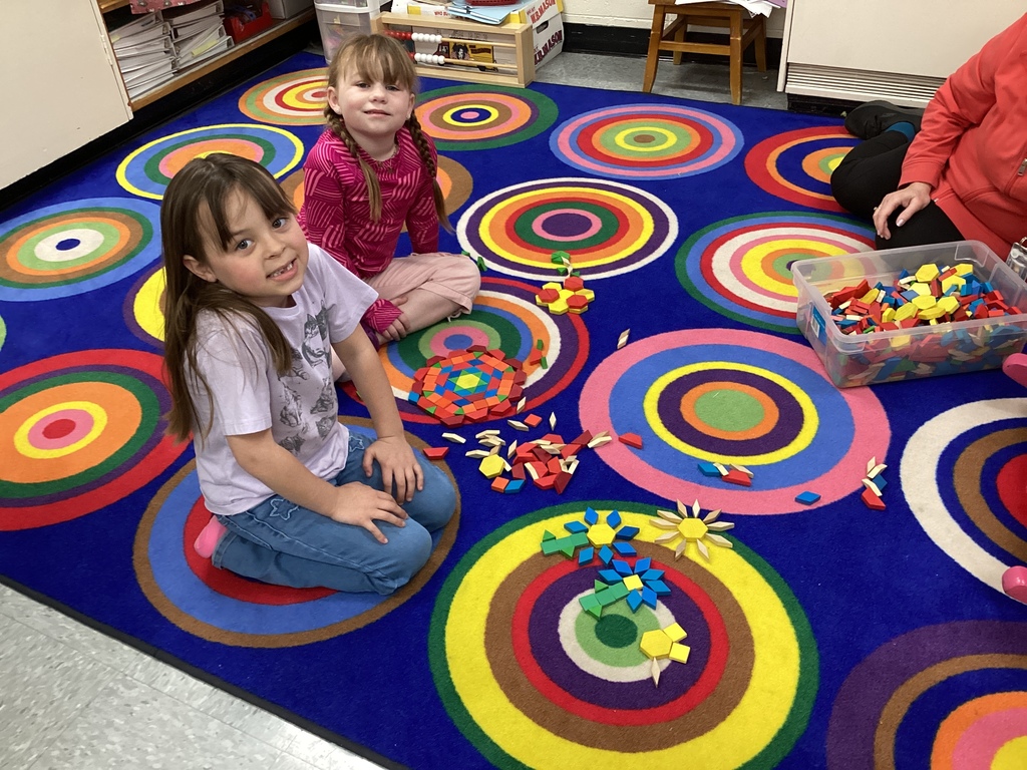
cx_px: 514
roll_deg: +4.5
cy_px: 385
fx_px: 920
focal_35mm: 31
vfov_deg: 45.4
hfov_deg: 58.4
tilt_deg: -38.3
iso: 250
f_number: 2.4
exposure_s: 1/60
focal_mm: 3.3
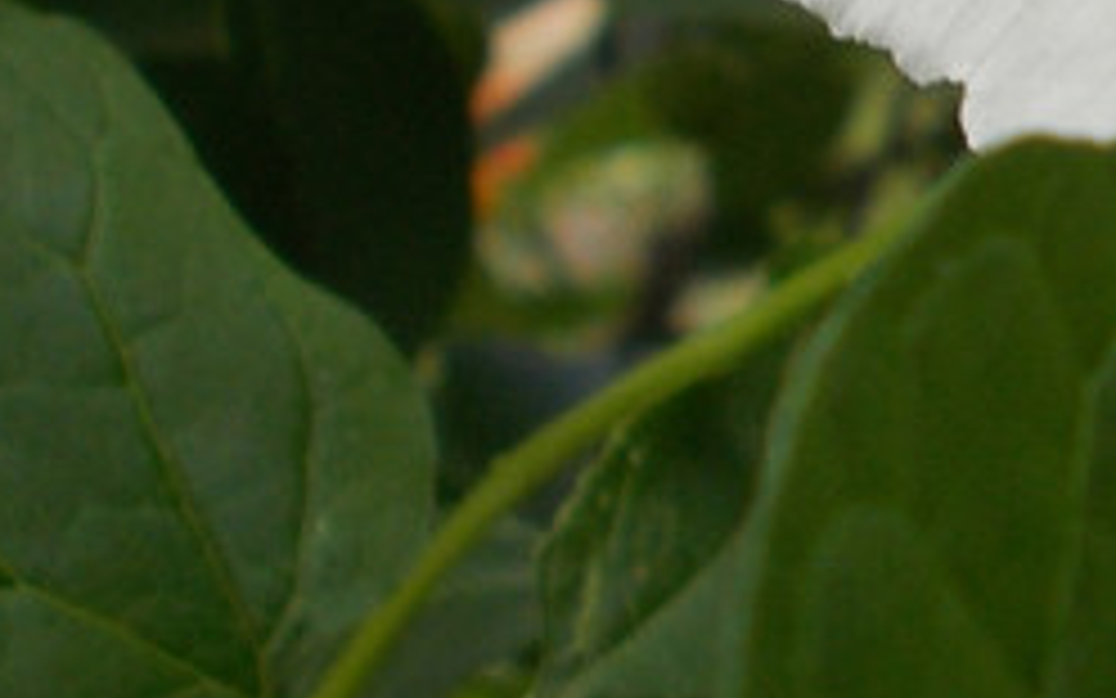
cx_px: 1442
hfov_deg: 13.1
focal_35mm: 155
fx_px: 4714
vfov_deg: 8.3
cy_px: -405
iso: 80
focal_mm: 6
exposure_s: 1/100
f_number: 3.6
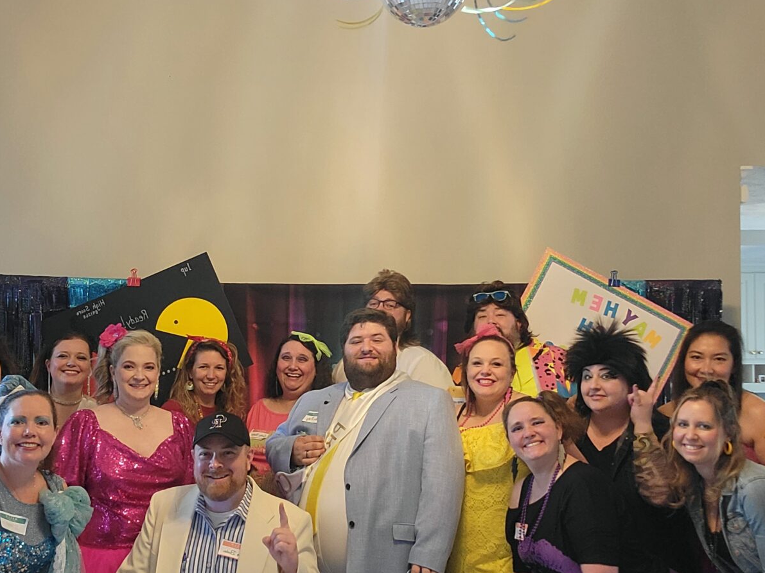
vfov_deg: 33.5
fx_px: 950
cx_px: 369
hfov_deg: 43.8
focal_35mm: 43
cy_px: 333
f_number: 2.2
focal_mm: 3.3
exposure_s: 1/24
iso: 400
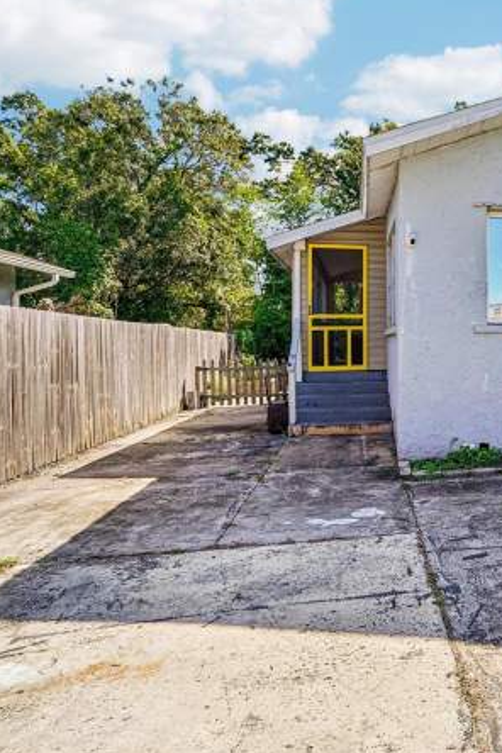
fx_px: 565
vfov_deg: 67.3
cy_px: 357
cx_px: 526
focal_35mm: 27
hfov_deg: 40.5
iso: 100
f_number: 8
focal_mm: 10
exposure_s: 1/125
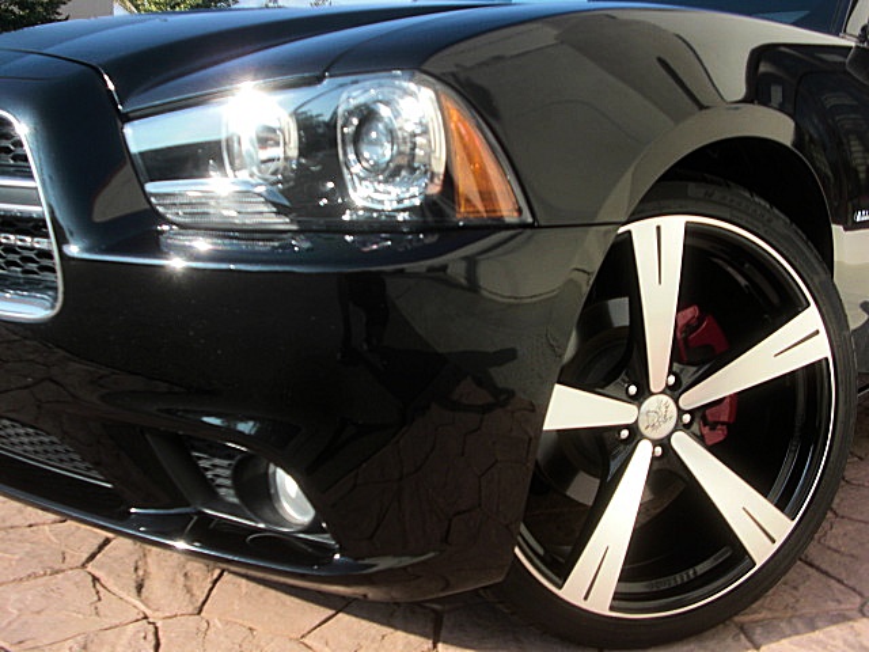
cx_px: 434
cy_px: 326
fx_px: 1079
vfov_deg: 33.6
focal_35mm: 43
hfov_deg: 43.9
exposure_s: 1/400
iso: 50
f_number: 3.1
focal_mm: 7.6
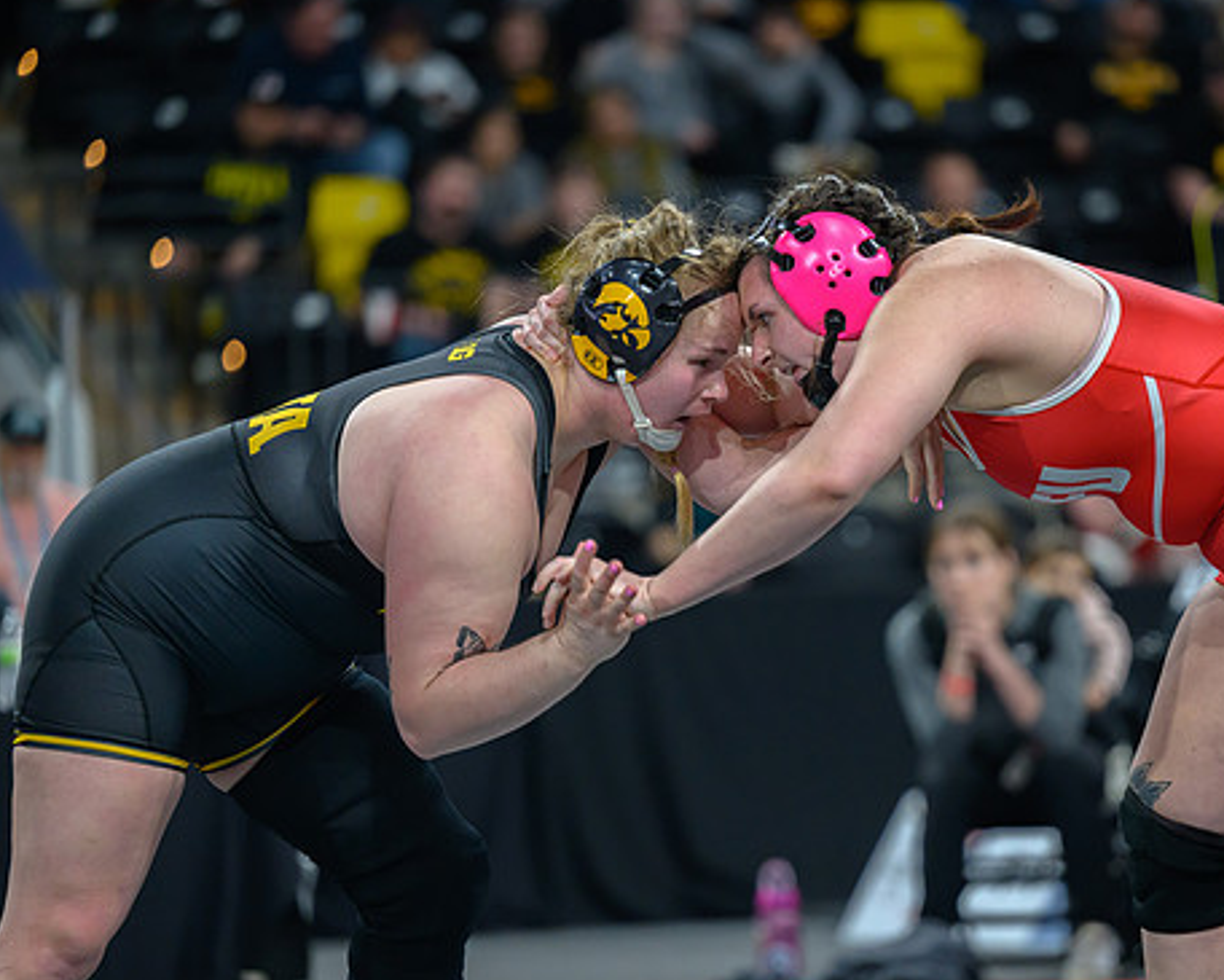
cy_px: 501
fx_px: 6921
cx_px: 752
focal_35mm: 191
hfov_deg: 10.1
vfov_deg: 8.1
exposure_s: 1/800
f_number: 2.8
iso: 3200
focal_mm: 160
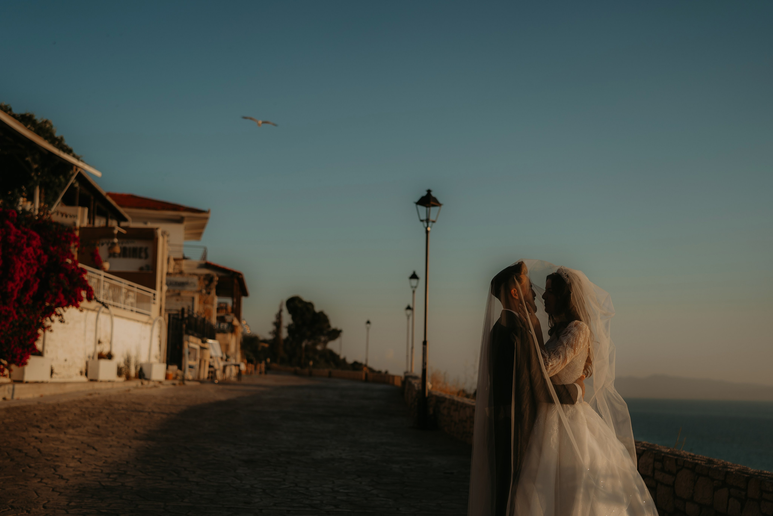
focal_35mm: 35
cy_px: 258
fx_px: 752
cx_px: 386
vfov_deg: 37.9
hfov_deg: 54.4
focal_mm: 35
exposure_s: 1/2000
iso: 100
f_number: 1.8
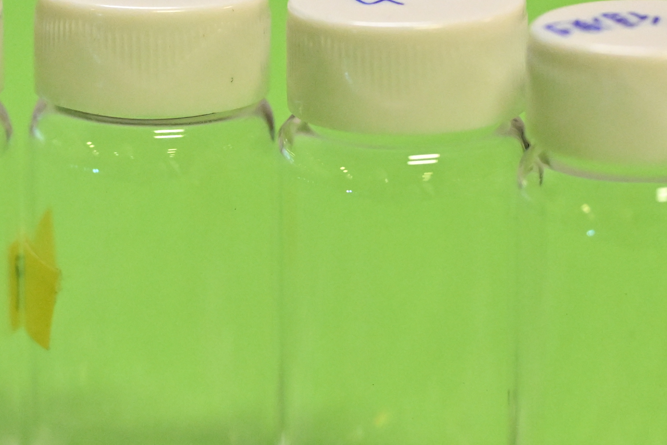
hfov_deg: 11.1
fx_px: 3427
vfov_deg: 7.4
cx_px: 148
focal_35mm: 185
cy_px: 187
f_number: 4
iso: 4000
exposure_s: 1/160
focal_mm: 57
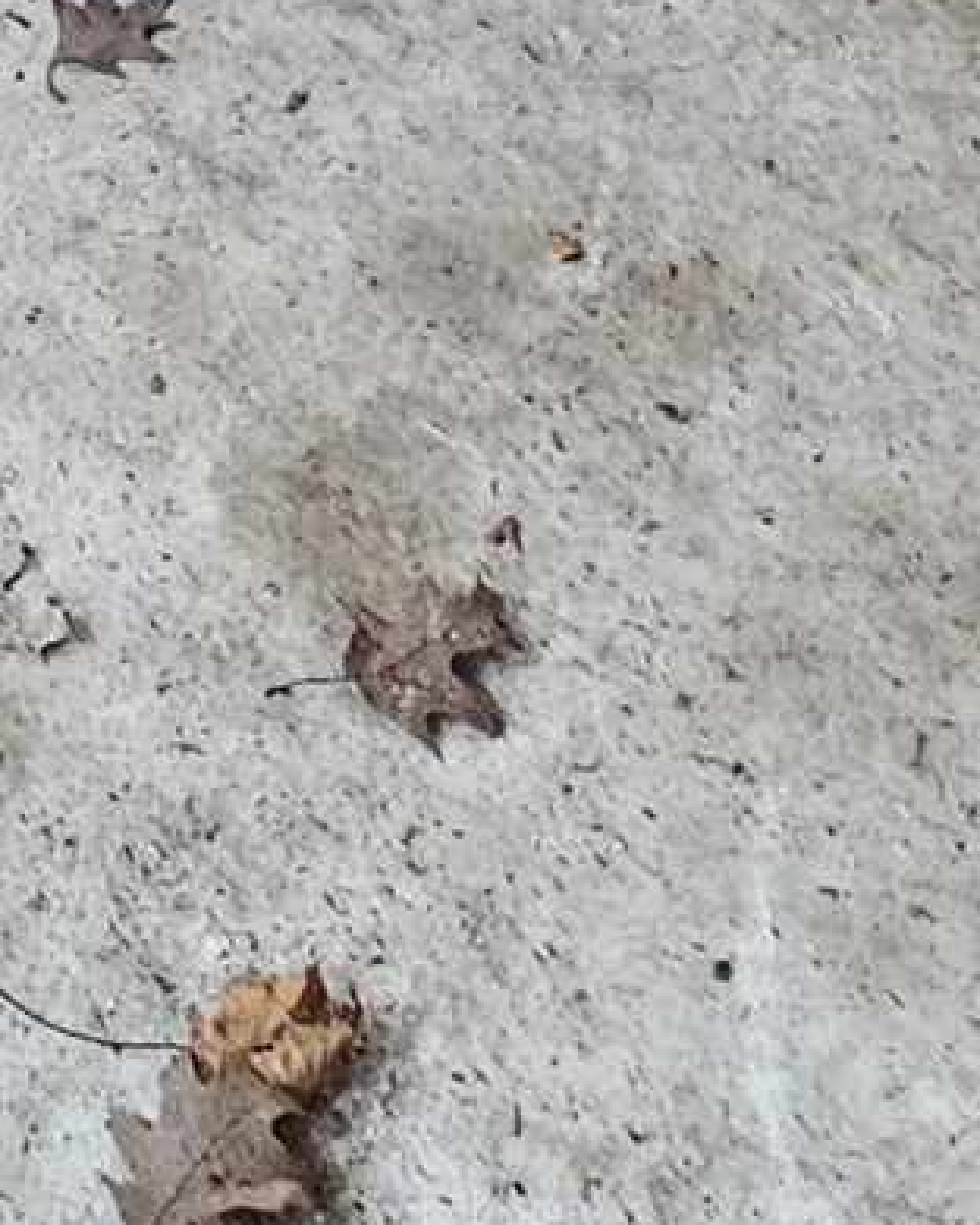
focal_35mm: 100
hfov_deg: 12.8
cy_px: -2353
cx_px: -1156
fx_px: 3626
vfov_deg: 11.6
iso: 80
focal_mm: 2.2
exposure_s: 1/60
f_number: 2.2
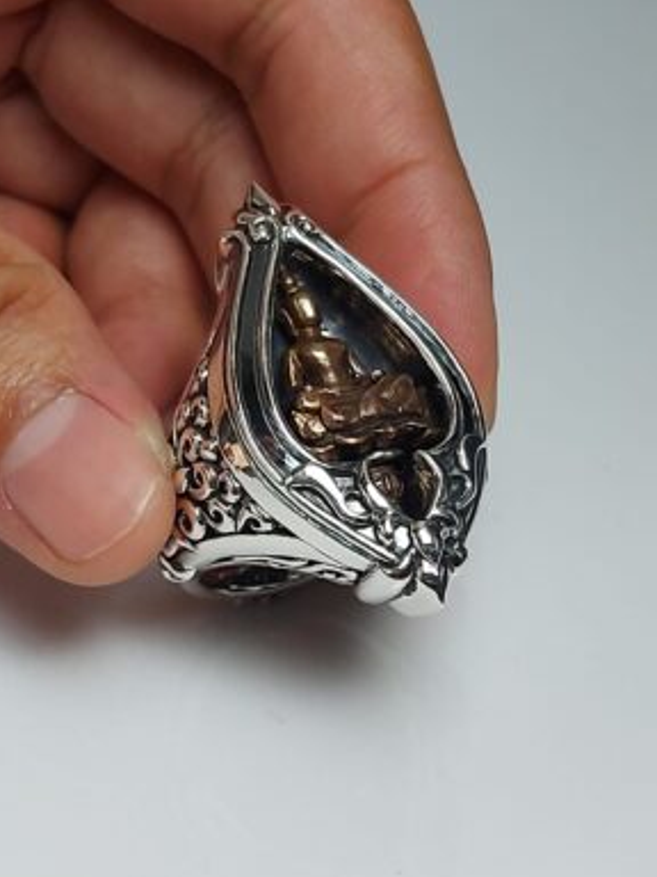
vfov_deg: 69.4
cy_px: 454
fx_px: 633
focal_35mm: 25
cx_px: 324
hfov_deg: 54.9
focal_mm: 5.23
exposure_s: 1/50
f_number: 1.8
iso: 80
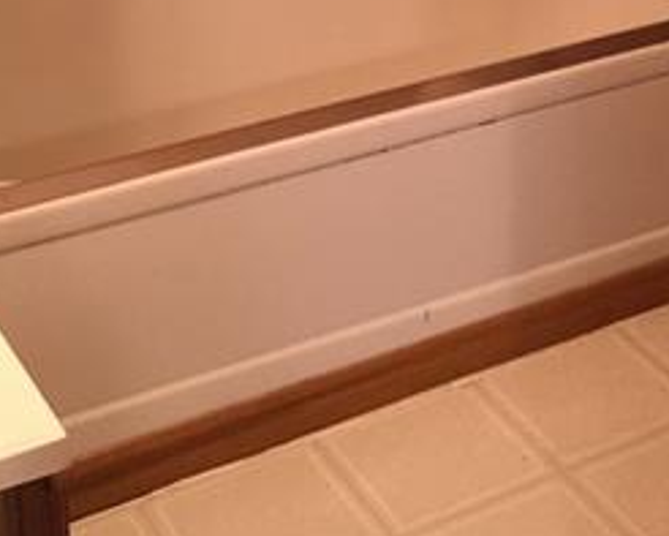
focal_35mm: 92
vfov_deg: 15.9
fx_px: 1822
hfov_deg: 20.6
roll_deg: -0.9
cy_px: -141
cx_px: 500
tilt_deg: -16.4
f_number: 2.2
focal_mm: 4.15
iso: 125
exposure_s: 1/10
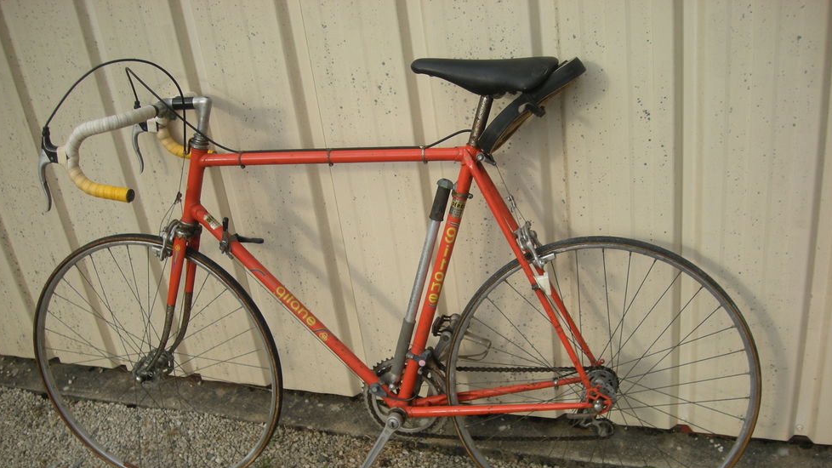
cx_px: 415
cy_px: 318
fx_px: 860
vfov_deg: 30.2
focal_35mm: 39
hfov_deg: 51.6
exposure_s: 1/135
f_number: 5.7
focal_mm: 5.7
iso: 64
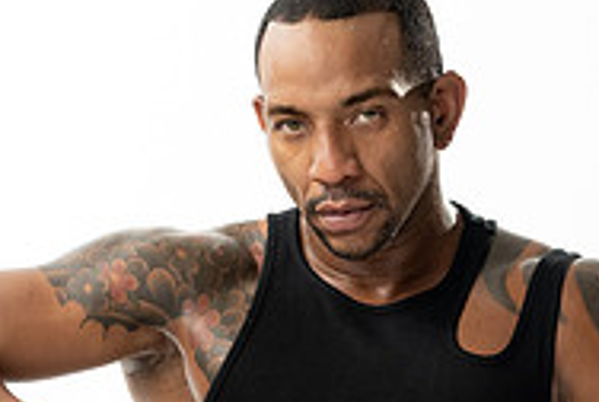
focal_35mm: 262
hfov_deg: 7.8
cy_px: 474
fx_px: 4366
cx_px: 134
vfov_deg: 5.2
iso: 800
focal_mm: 85
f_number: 3.2
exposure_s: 1/80
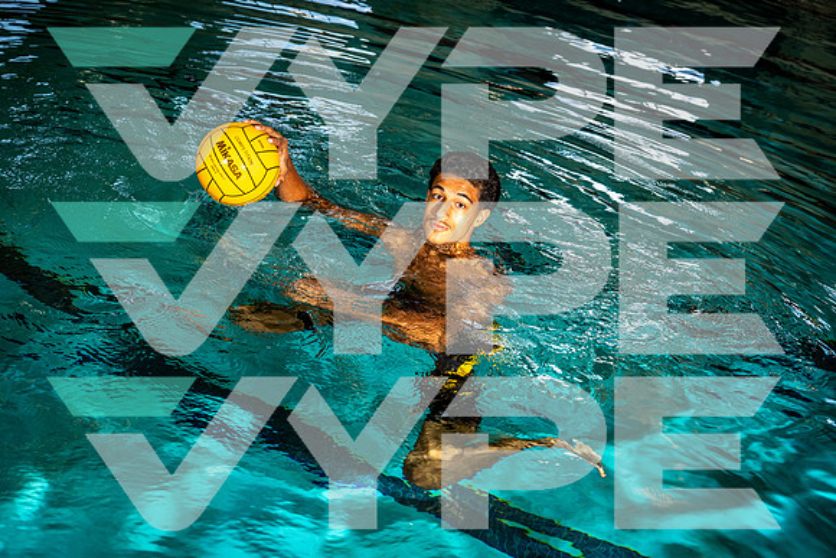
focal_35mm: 51
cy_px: 279
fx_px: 1185
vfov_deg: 26.5
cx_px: 418
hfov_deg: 38.9
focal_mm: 51
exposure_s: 1/250
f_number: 5.6
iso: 640
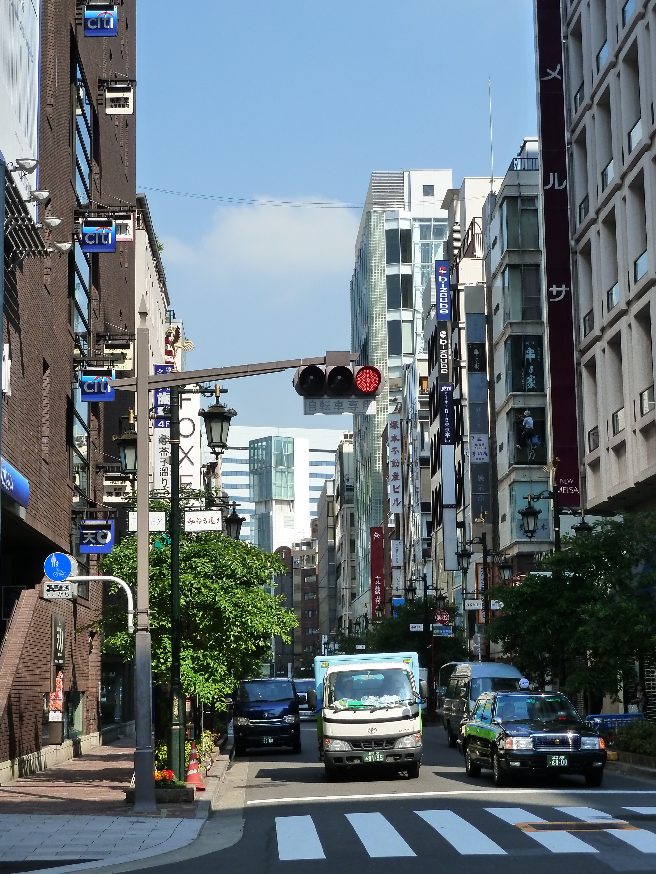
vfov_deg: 30.7
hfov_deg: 23.3
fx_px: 1592
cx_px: 328
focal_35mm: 63
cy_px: 437
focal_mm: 10.3
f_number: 4.5
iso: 200
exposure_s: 1/400
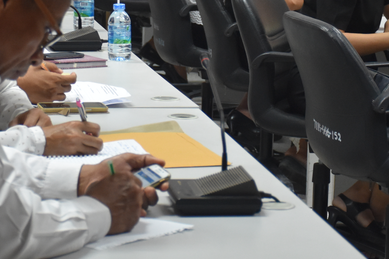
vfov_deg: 7.9
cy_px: -19
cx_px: 211
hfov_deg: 11.9
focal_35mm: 172
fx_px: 1861
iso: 1400
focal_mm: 45
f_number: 4.5
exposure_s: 1/60
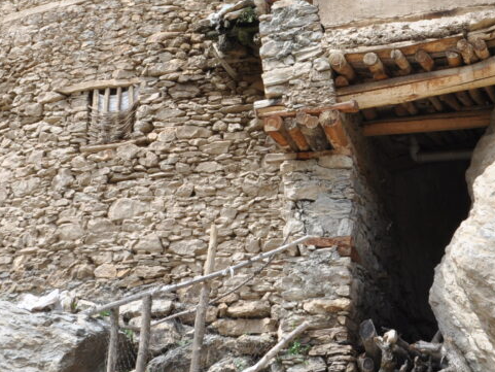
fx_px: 1316
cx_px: 309
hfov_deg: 21.3
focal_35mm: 92
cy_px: -28
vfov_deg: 15.7
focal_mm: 24
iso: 200
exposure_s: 1/60
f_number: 13
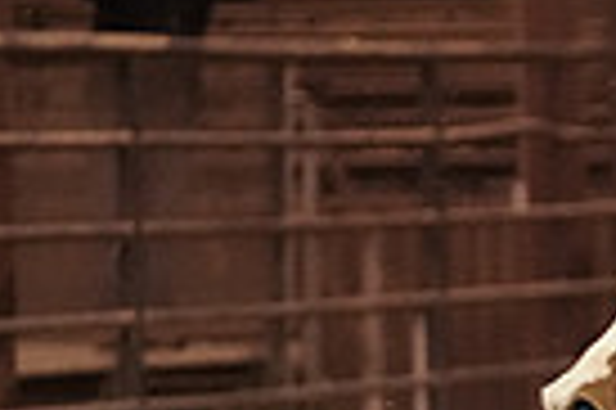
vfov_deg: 2.0
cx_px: 971
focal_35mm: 694
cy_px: 520
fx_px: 11861
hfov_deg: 3.0
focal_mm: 164
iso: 20000
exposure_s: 1/640
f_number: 2.8
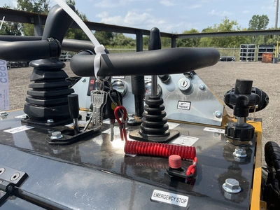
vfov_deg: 48.2
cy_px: 105
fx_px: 235
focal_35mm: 29
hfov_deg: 61.7
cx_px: 140
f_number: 1.8
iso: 25
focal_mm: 3
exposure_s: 1/1675
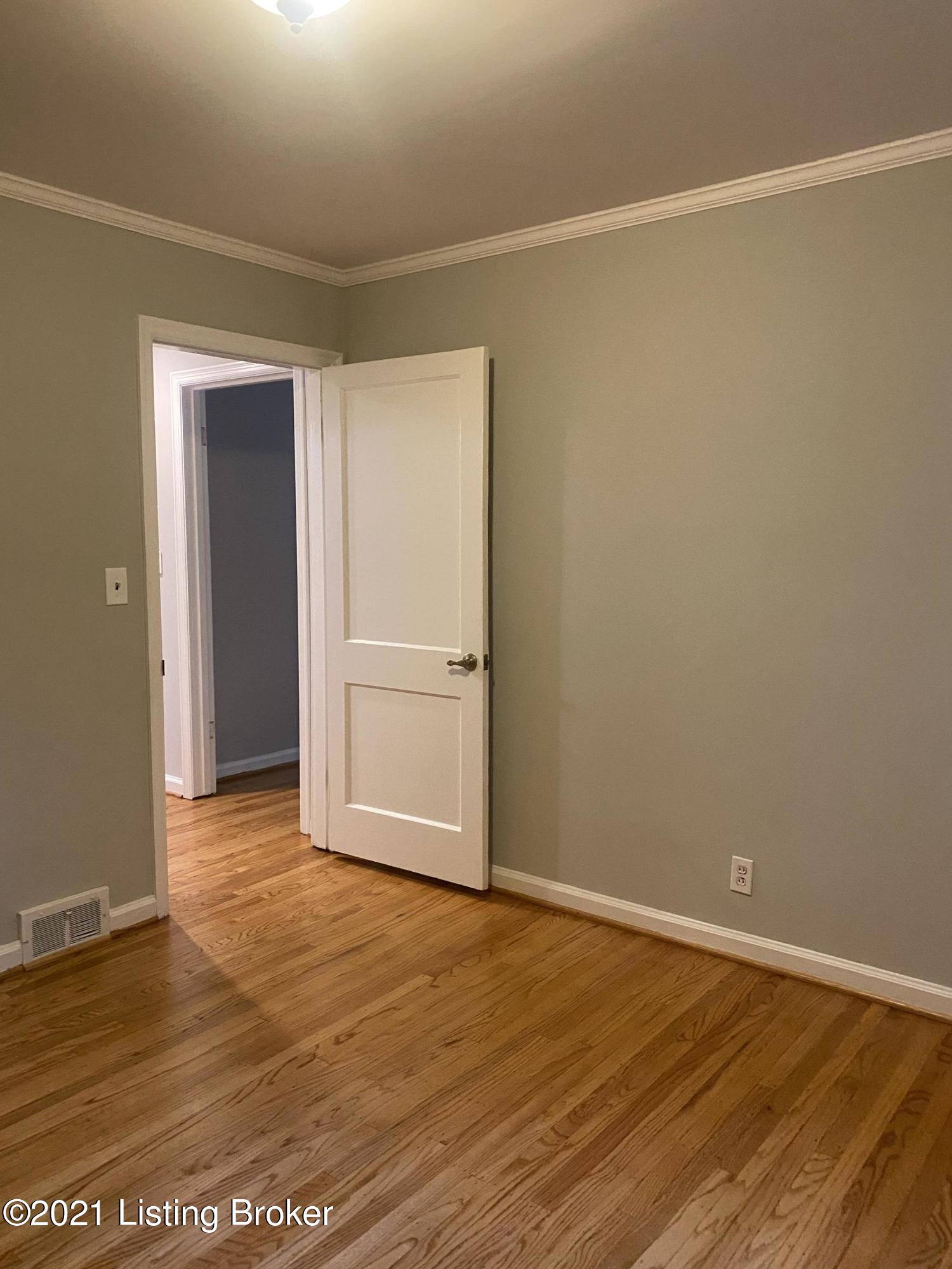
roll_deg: +0.4
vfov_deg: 67.3
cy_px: 634
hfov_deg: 53.1
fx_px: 953
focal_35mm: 26
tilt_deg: -4.9
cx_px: 476
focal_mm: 4.25
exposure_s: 1/60
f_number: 1.8
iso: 500
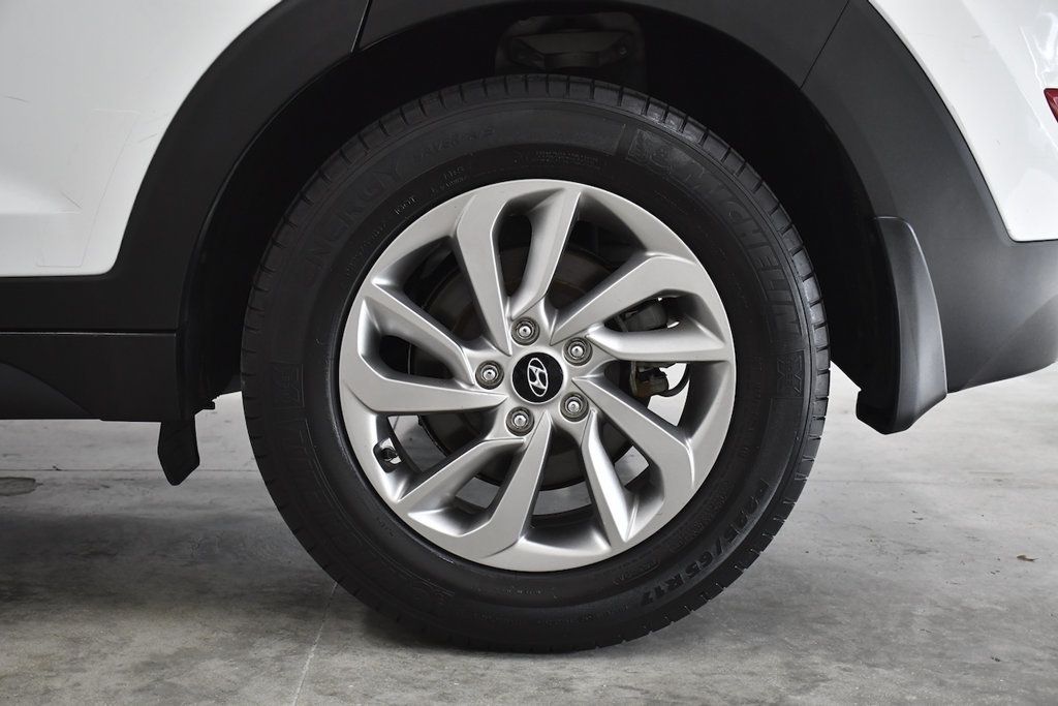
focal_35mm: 48
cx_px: 529
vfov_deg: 28.1
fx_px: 1411
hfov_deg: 41.1
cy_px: 353
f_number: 4
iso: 1250
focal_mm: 32
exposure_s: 1/800
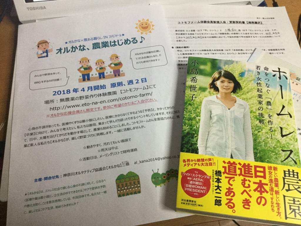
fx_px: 270
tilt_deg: -62.4
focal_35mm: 31
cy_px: 113
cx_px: 150
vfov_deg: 45.4
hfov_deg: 58.4
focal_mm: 3.3
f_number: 2.4
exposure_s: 1/33
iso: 160
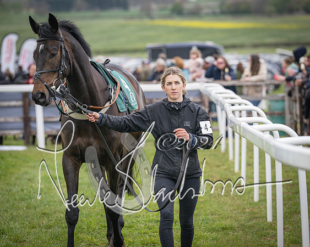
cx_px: 156
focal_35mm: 226
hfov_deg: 8.6
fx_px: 2071
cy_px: 126
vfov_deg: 6.8
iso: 400
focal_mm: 195
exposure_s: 1/1000
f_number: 4.5
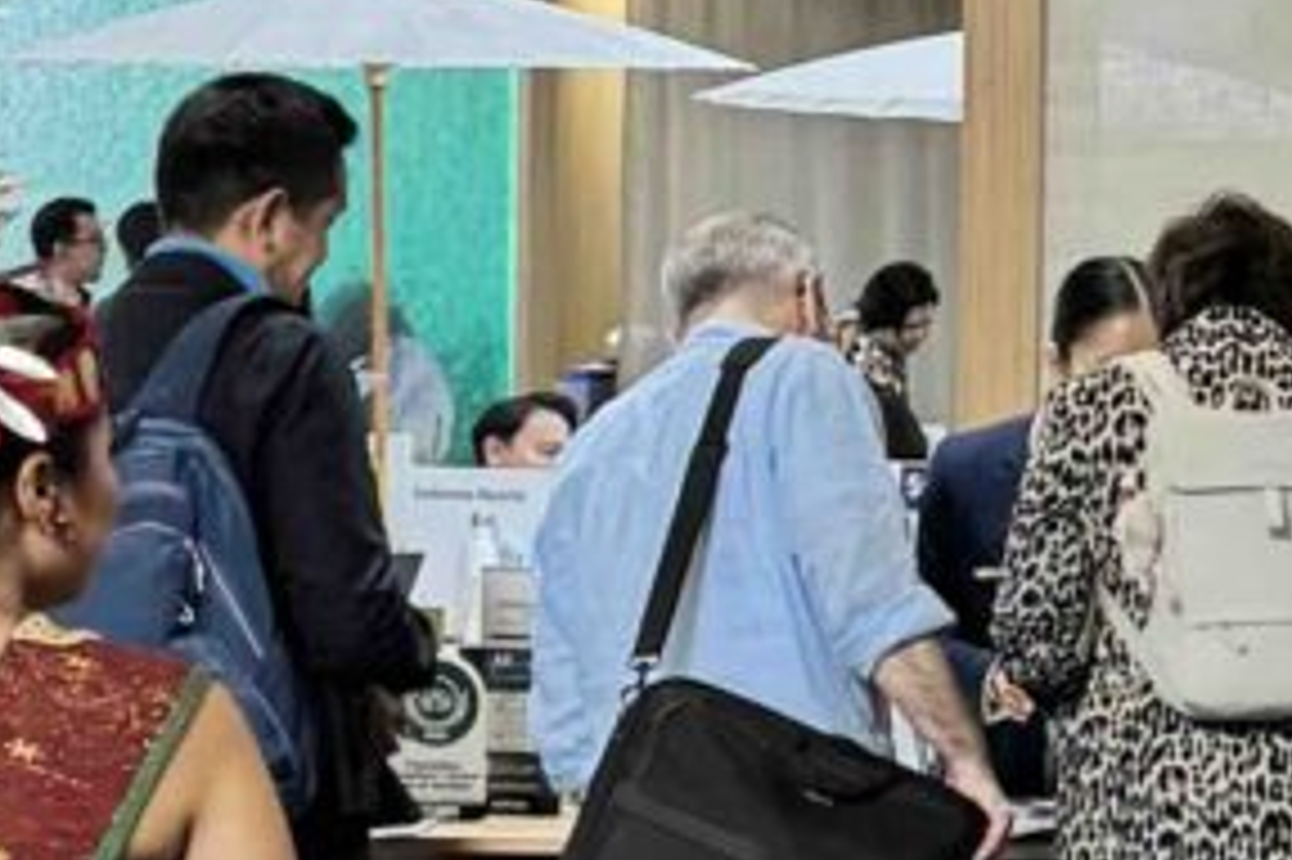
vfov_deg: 14.6
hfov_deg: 22.3
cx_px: 1193
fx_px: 3192
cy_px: 1166
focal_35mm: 89
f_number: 1.78
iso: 160
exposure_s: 1/100
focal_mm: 6.76
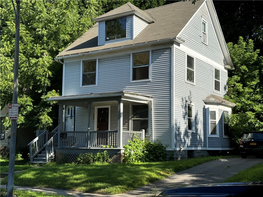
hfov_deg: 39.7
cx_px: 132
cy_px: 98
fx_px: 365
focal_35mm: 48
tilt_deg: +5.7
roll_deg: -0.9
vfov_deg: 30.3
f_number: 1.78
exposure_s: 1/1984
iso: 64
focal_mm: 6.76
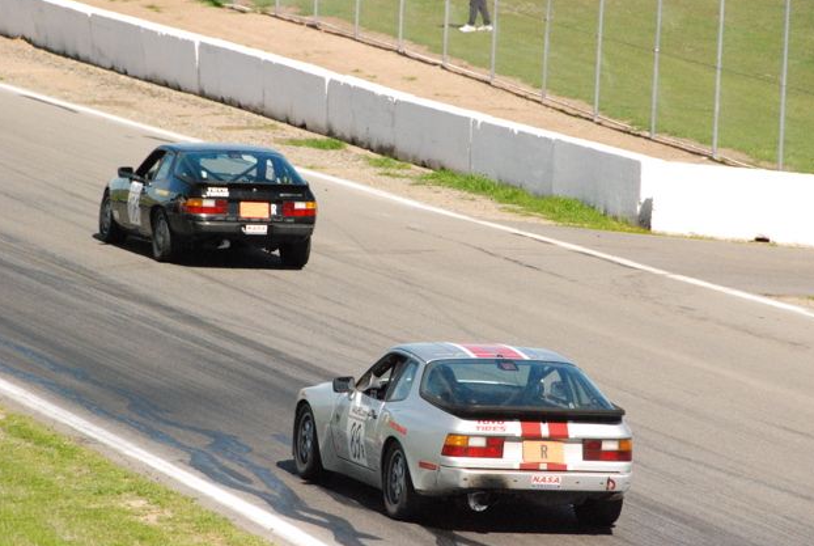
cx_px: 410
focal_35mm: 308
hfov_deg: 6.7
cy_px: 271
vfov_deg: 4.5
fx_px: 6976
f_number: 11
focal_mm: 200
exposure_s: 1/4000
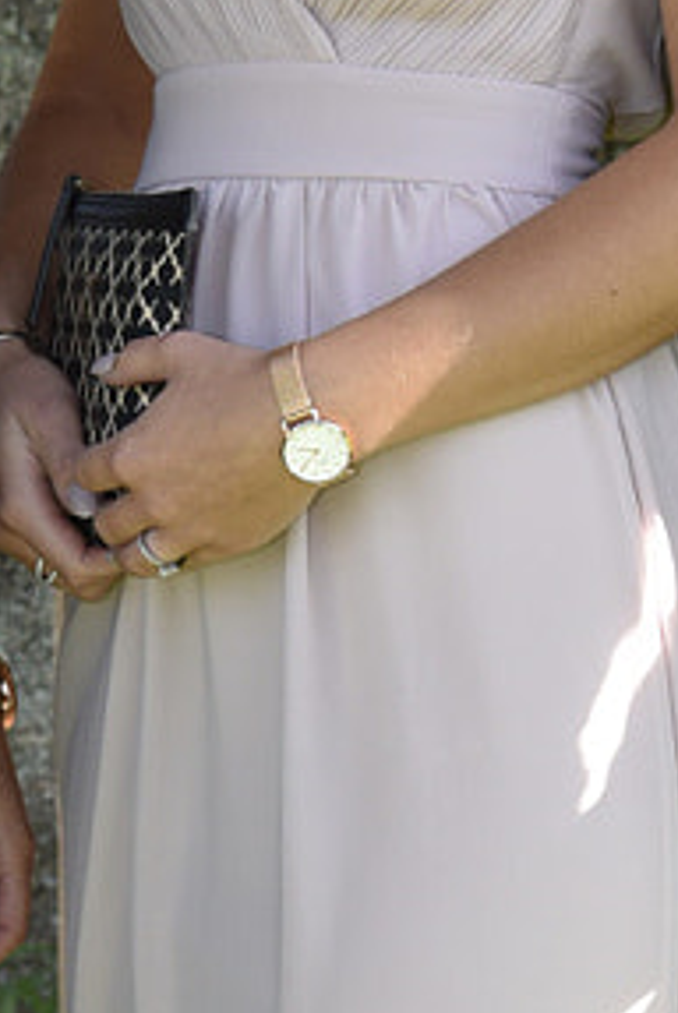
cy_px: 374
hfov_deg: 7.0
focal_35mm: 195
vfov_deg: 10.5
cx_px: 74
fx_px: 5495
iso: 100
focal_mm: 35
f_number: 5
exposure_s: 1/100
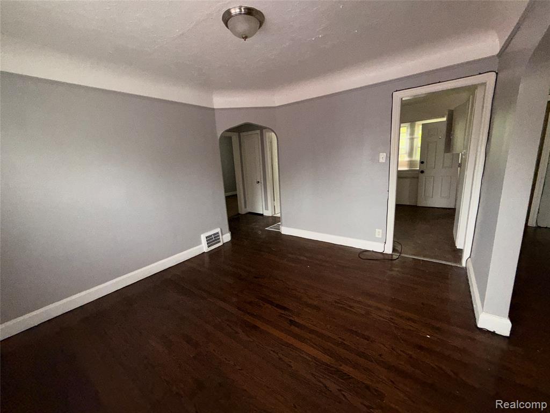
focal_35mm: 14
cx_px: 275
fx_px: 222
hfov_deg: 102.1
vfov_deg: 85.7
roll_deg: +3.0
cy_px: 206
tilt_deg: -11.1
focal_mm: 2.22
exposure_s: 1/60
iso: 200
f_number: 2.2
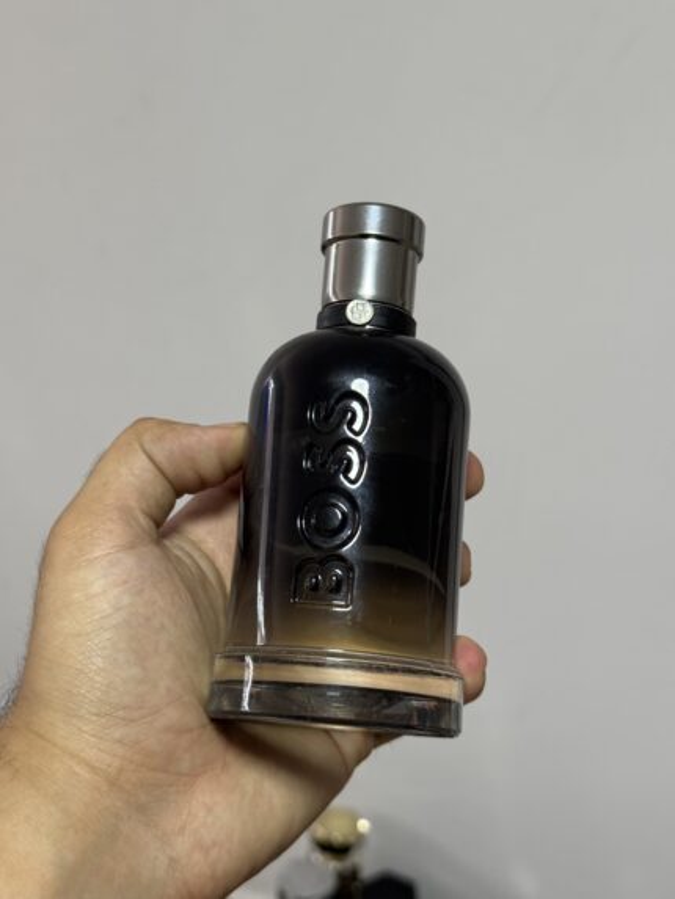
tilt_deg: -23.8
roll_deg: -4.0
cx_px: 338
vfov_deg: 39.6
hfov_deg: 30.3
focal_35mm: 48
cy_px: 450
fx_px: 1248
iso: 80
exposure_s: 1/50
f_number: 1.78
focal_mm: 6.76
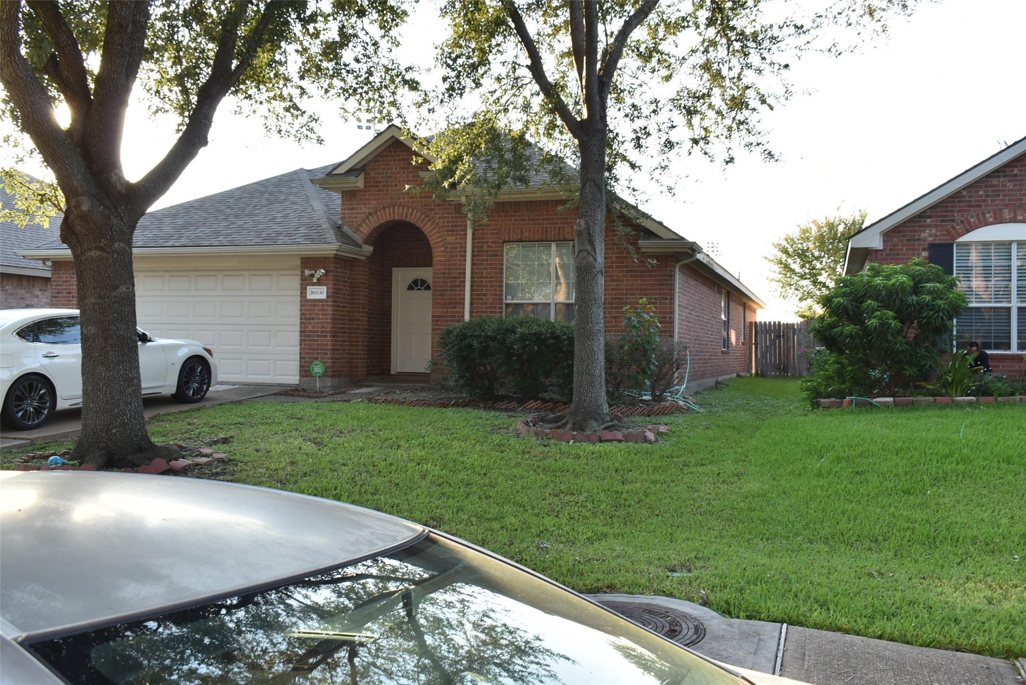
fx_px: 941
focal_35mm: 33
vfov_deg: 40.0
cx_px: 513
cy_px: 342
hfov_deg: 57.2
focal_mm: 22
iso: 100
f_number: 5.6
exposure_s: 1/50
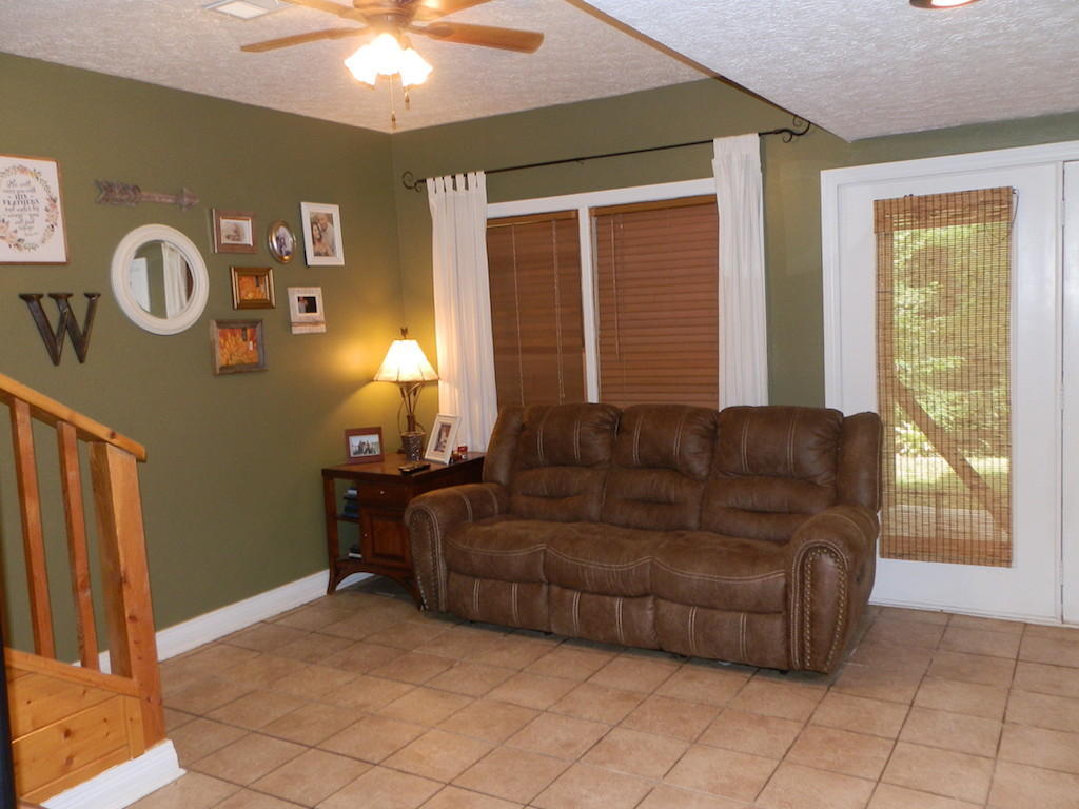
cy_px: 404
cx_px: 540
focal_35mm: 28
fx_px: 873
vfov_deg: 49.7
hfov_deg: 63.4
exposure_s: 1/30
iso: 160
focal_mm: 5
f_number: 3.1
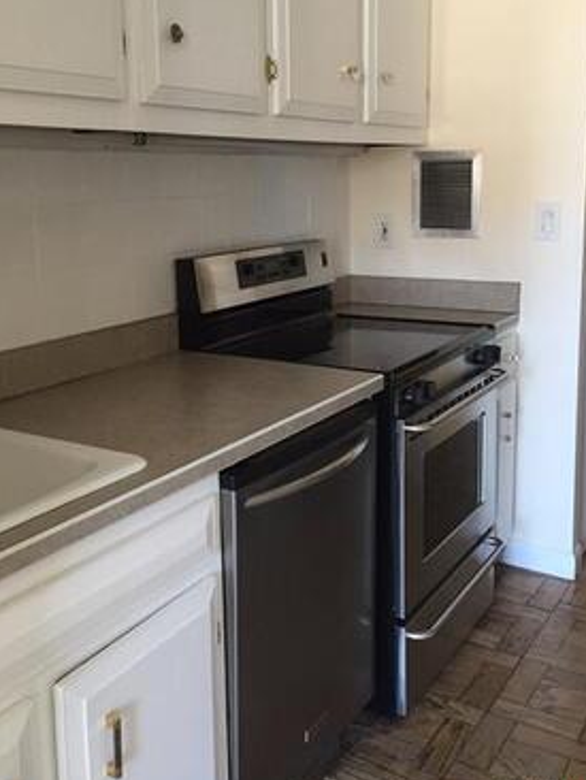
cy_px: 332
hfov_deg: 37.7
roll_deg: +2.2
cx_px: 260
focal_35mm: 38
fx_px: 857
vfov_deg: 48.8
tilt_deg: -9.4
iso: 100
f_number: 2.2
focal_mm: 4.15
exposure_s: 1/30
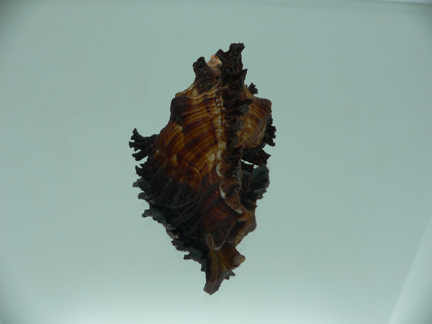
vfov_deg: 40.7
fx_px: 437
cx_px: 216
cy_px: 162
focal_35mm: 35
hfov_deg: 52.6
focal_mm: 4.6
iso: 80
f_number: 2.8
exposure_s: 1/60
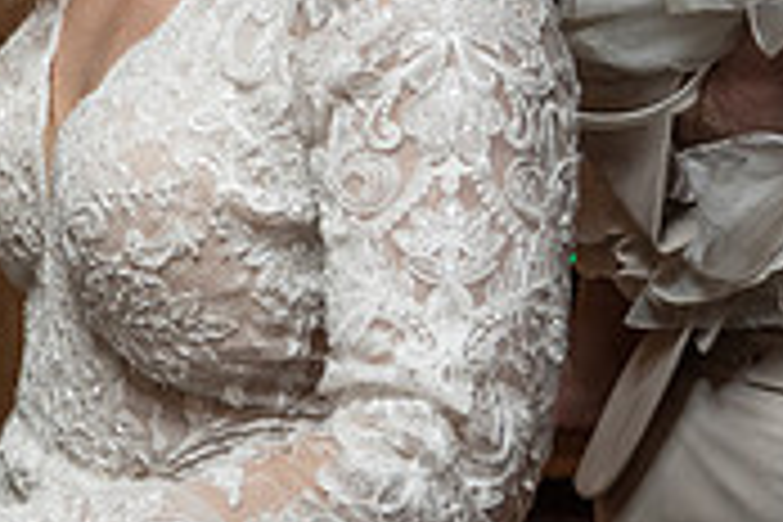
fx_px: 2849
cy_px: 66
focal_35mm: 131
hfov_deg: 14.2
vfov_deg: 10.4
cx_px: -527
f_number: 4
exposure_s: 1/100
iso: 2000
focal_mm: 33
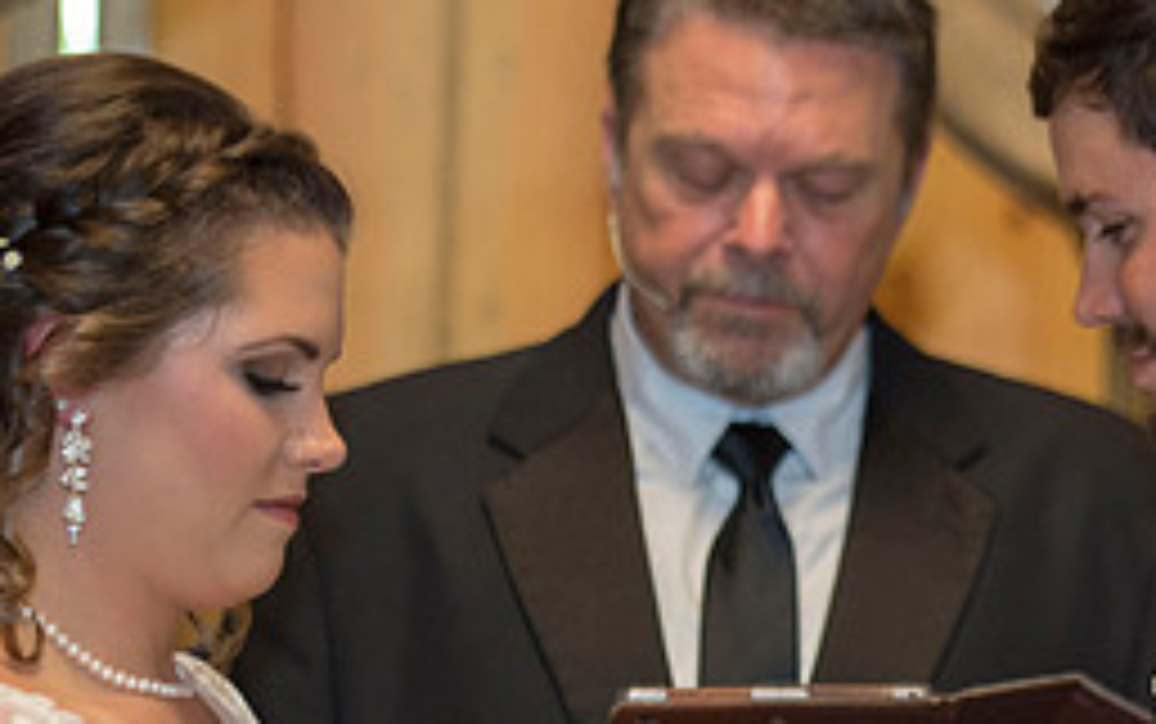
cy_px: 823
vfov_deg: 5.4
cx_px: 868
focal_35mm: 241
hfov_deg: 8.7
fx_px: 7598
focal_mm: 105
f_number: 2.8
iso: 1600
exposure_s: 1/160
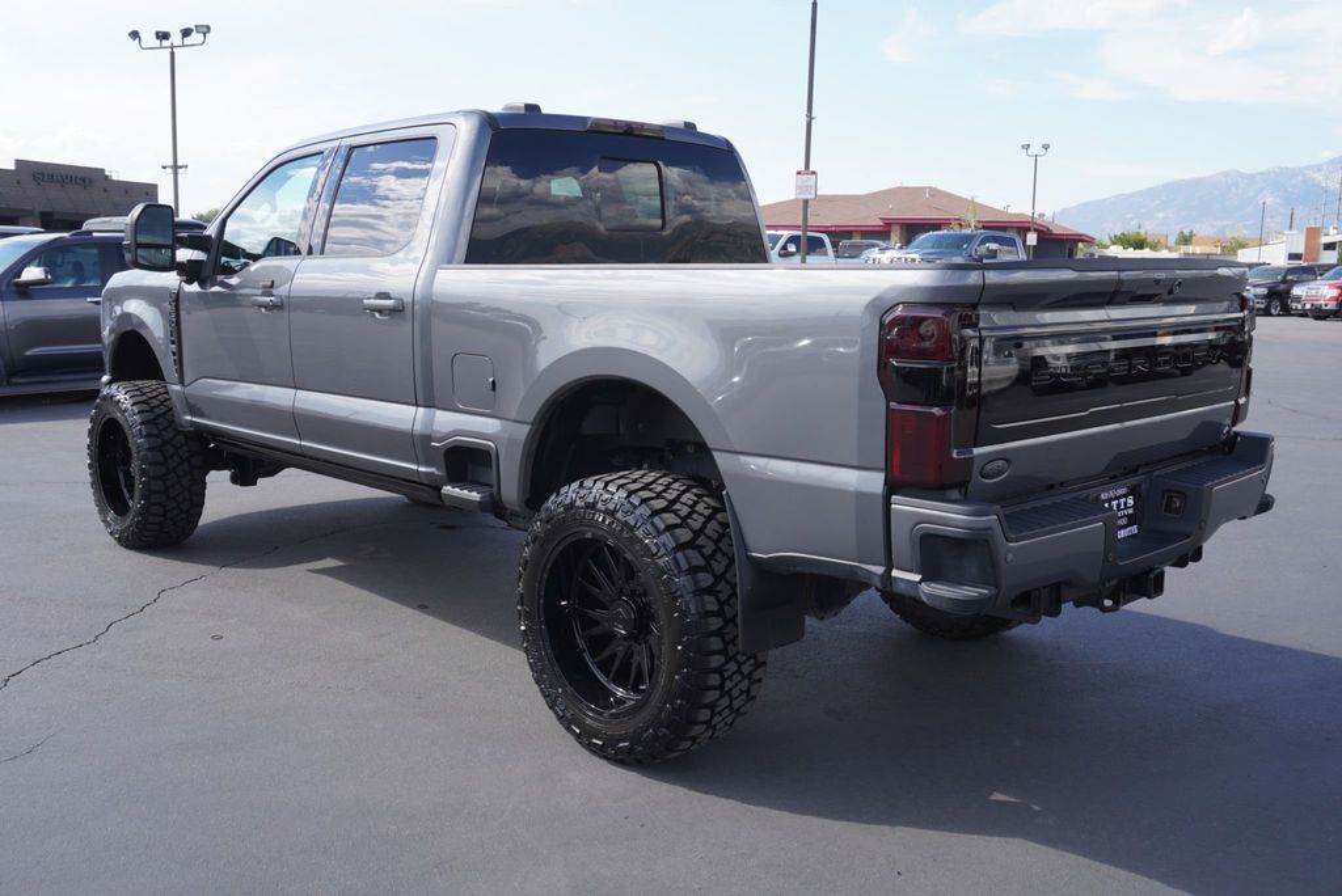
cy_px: 448
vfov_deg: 40.0
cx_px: 671
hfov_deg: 57.2
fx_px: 1231
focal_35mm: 33
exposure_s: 1/160
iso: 100
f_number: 6.3
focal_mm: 22
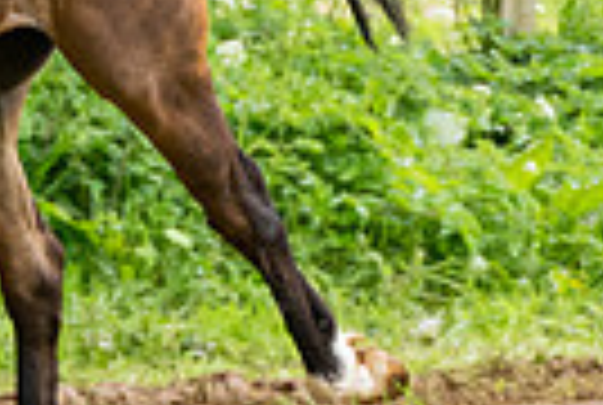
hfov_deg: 2.6
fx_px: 13212
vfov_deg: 1.8
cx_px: -481
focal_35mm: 787
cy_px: -217
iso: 400
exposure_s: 1/1250
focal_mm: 100
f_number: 4
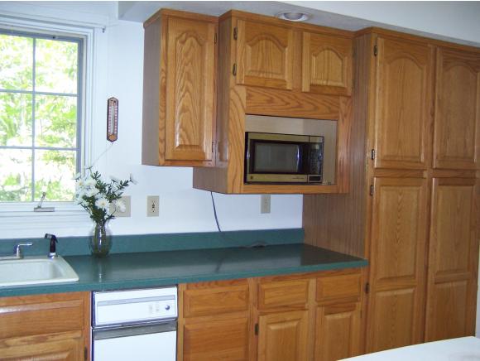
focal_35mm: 36
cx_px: 240
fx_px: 500
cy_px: 180
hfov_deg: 51.3
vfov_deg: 39.7
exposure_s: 1/60
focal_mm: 5.6
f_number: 2.4
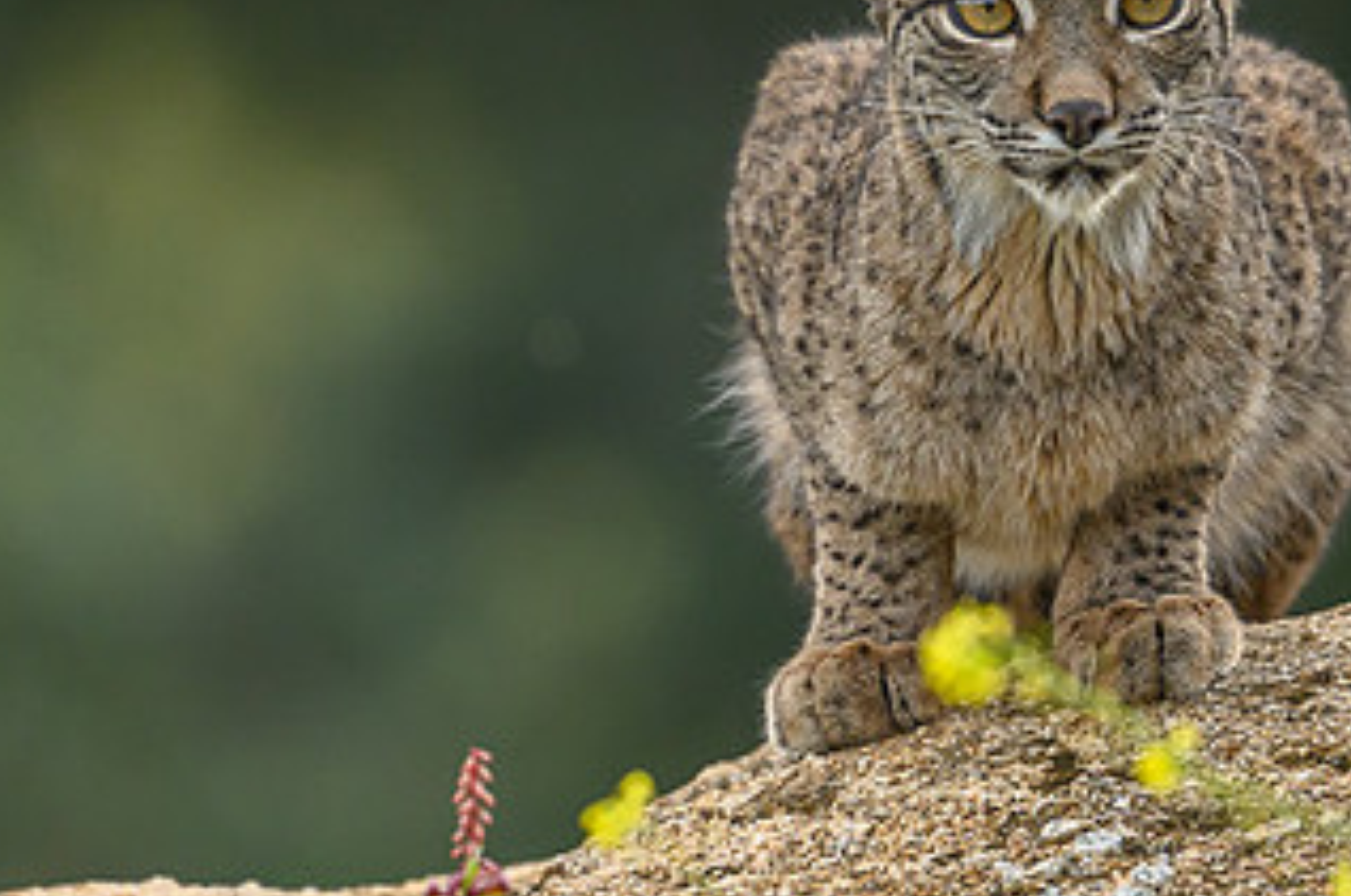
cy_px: 220
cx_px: 538
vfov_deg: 0.9
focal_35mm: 1522
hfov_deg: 1.4
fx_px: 57030
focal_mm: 560
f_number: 4
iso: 1100
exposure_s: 1/2000
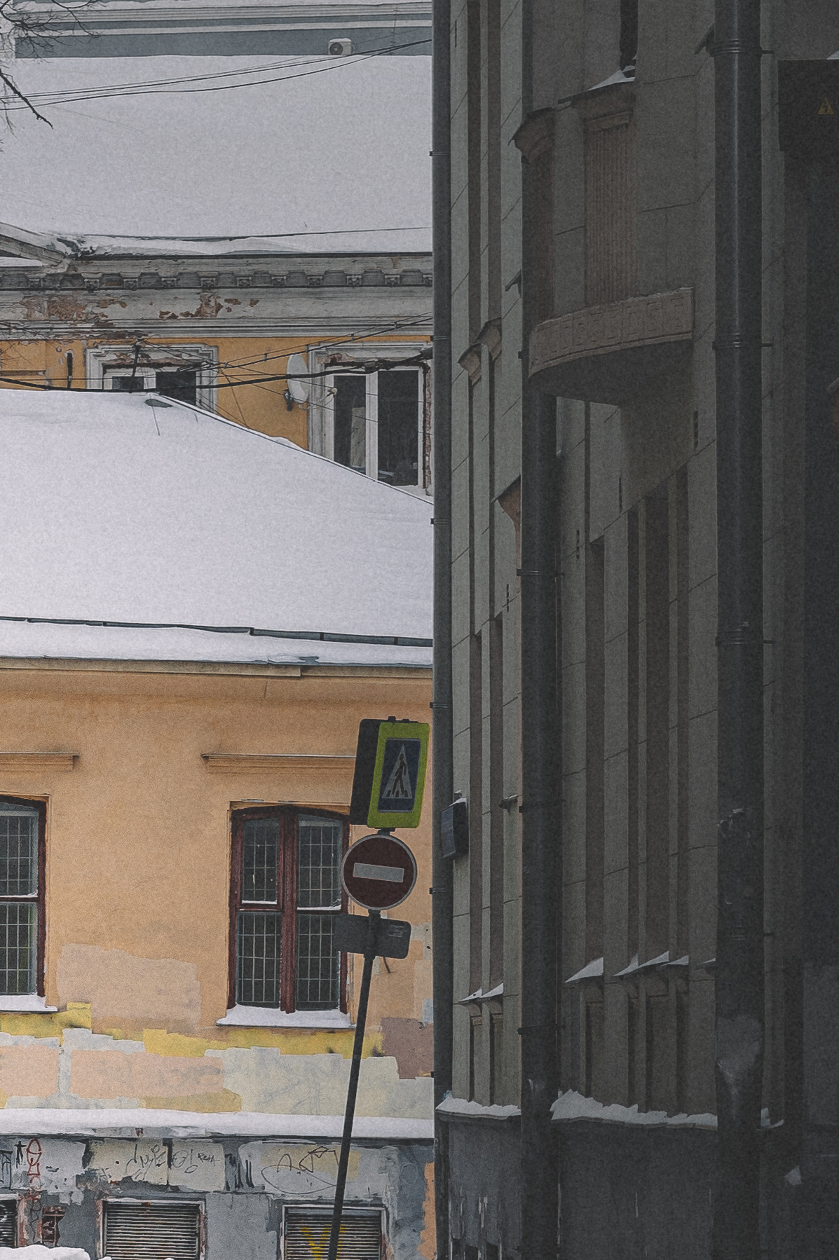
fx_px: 8153
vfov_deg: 8.8
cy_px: 126
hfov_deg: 5.9
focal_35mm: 233
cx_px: -78
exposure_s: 1/250
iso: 200
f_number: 6.3
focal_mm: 85
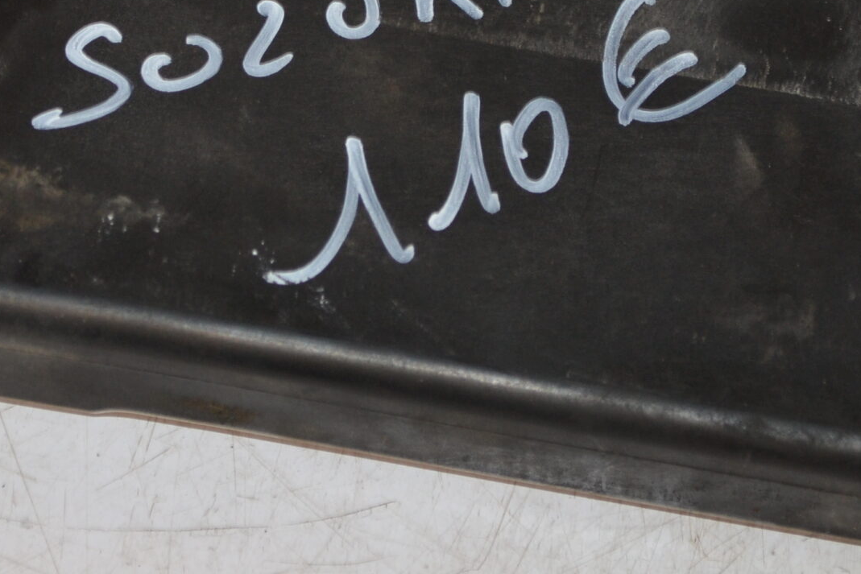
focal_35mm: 158
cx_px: 252
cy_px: -111
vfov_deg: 8.6
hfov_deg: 13.0
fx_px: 3779
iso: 400
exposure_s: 1/60
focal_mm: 44
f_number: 5.3
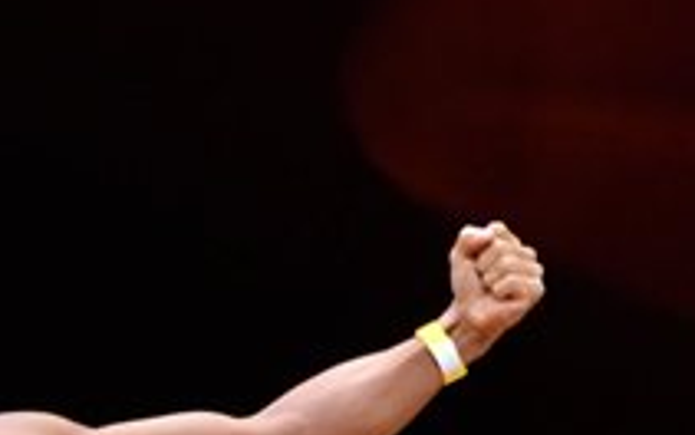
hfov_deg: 1.9
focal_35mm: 1122
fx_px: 21257
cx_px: -364
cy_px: 560
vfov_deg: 1.2
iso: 3200
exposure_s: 1/400
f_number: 5.6
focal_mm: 200
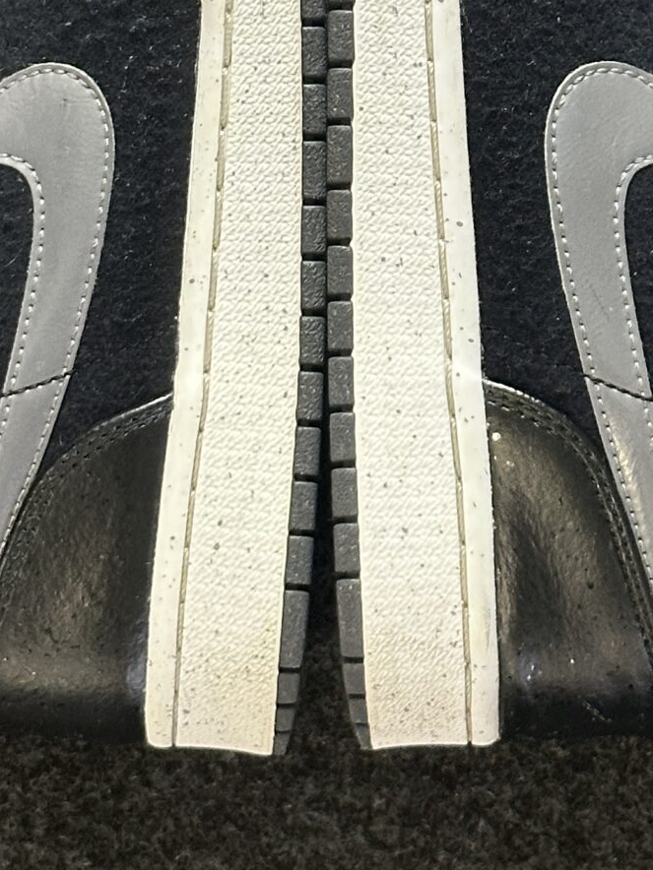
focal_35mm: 139
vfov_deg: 14.1
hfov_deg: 10.7
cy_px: 91
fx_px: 3496
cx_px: 322
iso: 400
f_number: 1.78
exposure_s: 1/33
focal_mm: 6.86
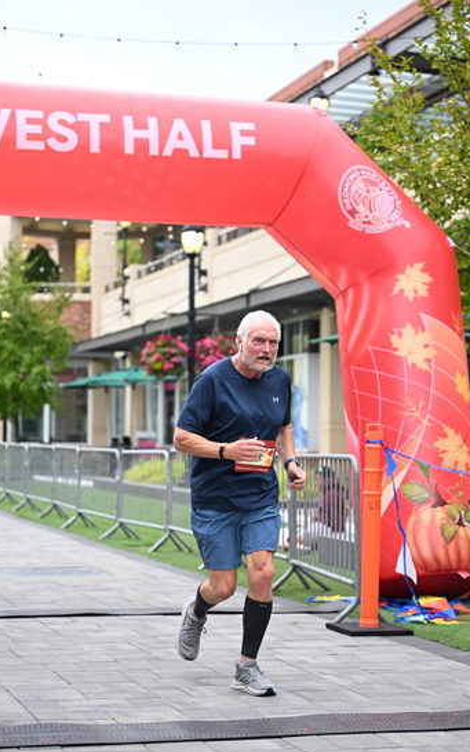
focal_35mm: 73
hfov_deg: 17.9
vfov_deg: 28.2
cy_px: 378
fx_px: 1495
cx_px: 249
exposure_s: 1/1250
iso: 640
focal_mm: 71
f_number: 2.8
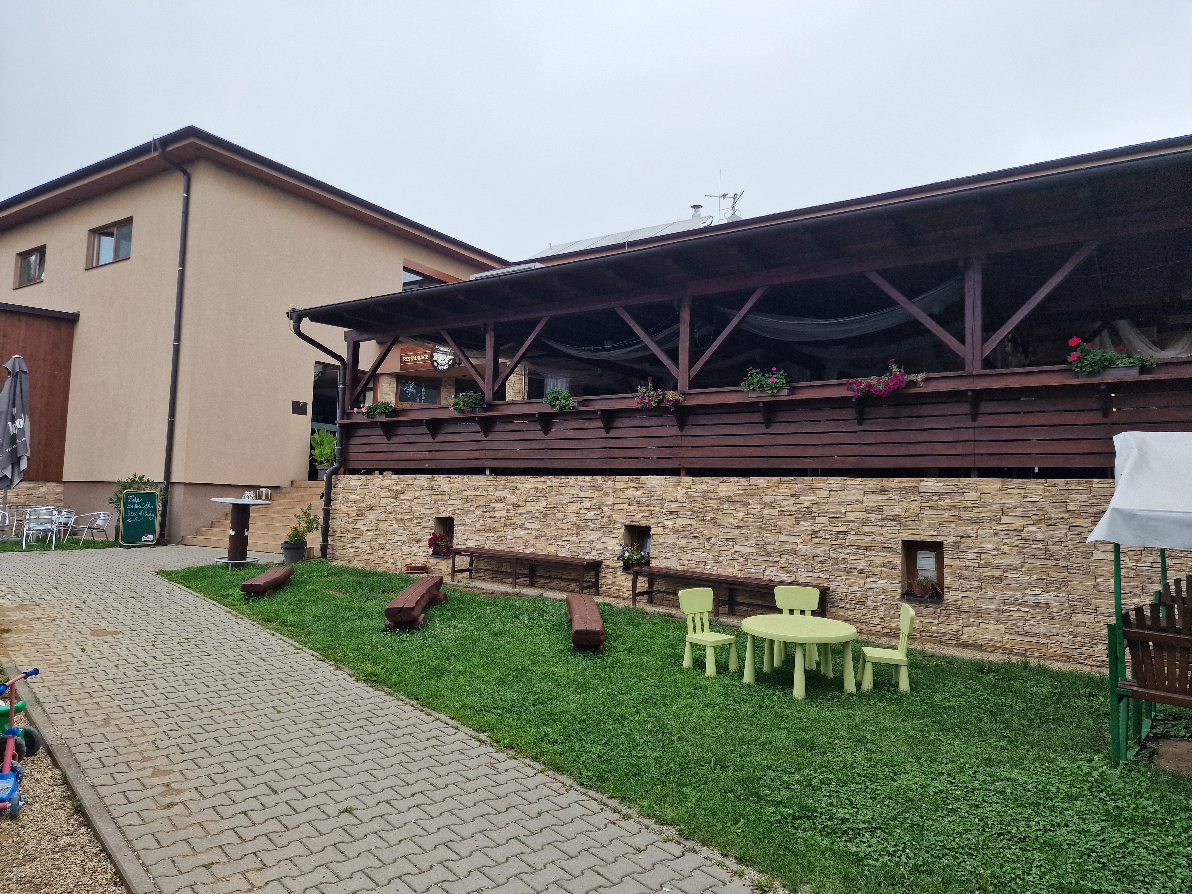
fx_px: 792
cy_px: 447
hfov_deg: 73.9
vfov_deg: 58.9
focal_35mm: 23
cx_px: 596
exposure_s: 1/386
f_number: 1.8
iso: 50
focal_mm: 6.4
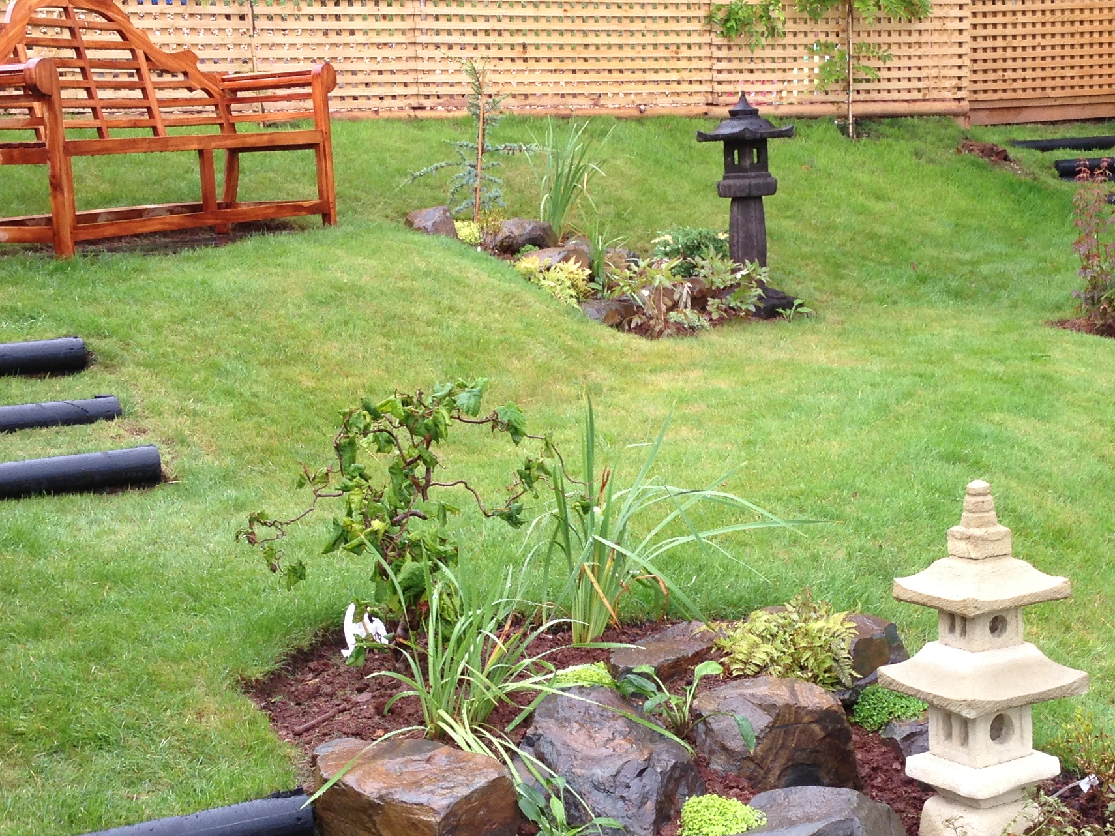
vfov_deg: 23.3
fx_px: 2029
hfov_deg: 30.7
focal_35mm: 63
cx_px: 638
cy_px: 486
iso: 50
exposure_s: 1/366
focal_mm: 4.13
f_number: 2.4
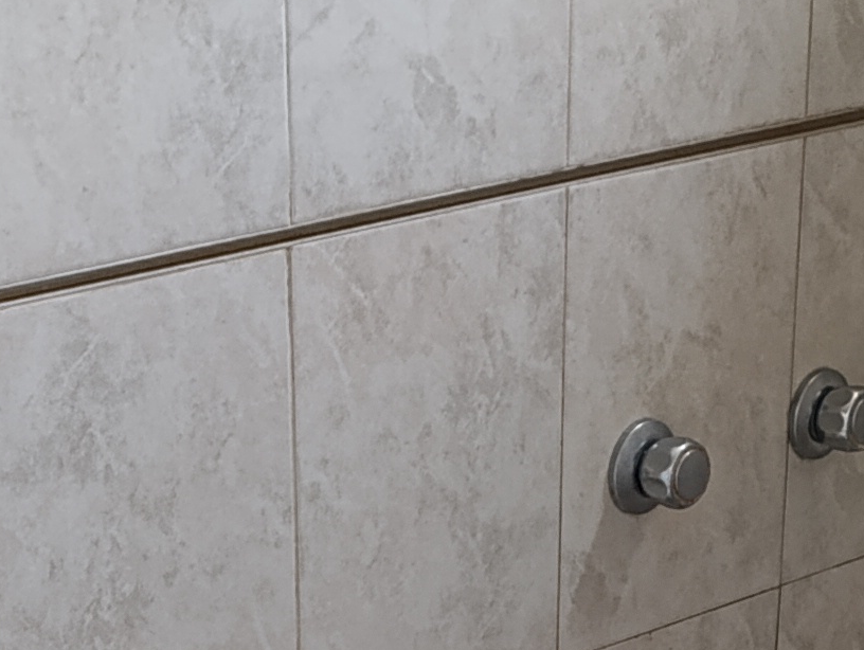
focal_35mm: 115
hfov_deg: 17.0
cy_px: 1113
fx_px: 2874
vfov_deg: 12.0
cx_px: 268
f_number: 1.6
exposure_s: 1/25
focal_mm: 6.14
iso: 1250
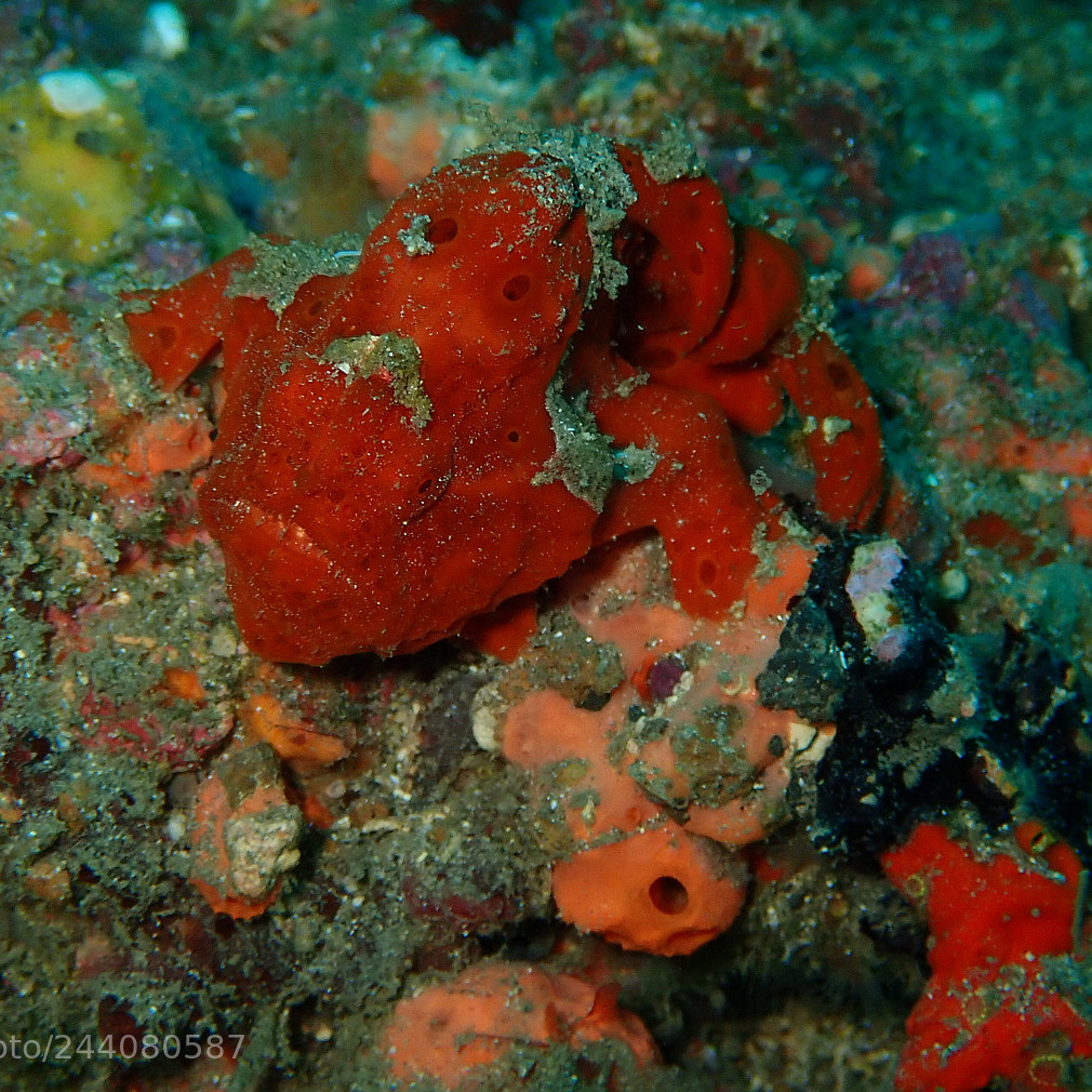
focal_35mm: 91
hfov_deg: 19.1
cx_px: 545
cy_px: 483
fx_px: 3248
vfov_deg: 19.1
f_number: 5
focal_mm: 11.78
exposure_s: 1/125
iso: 200
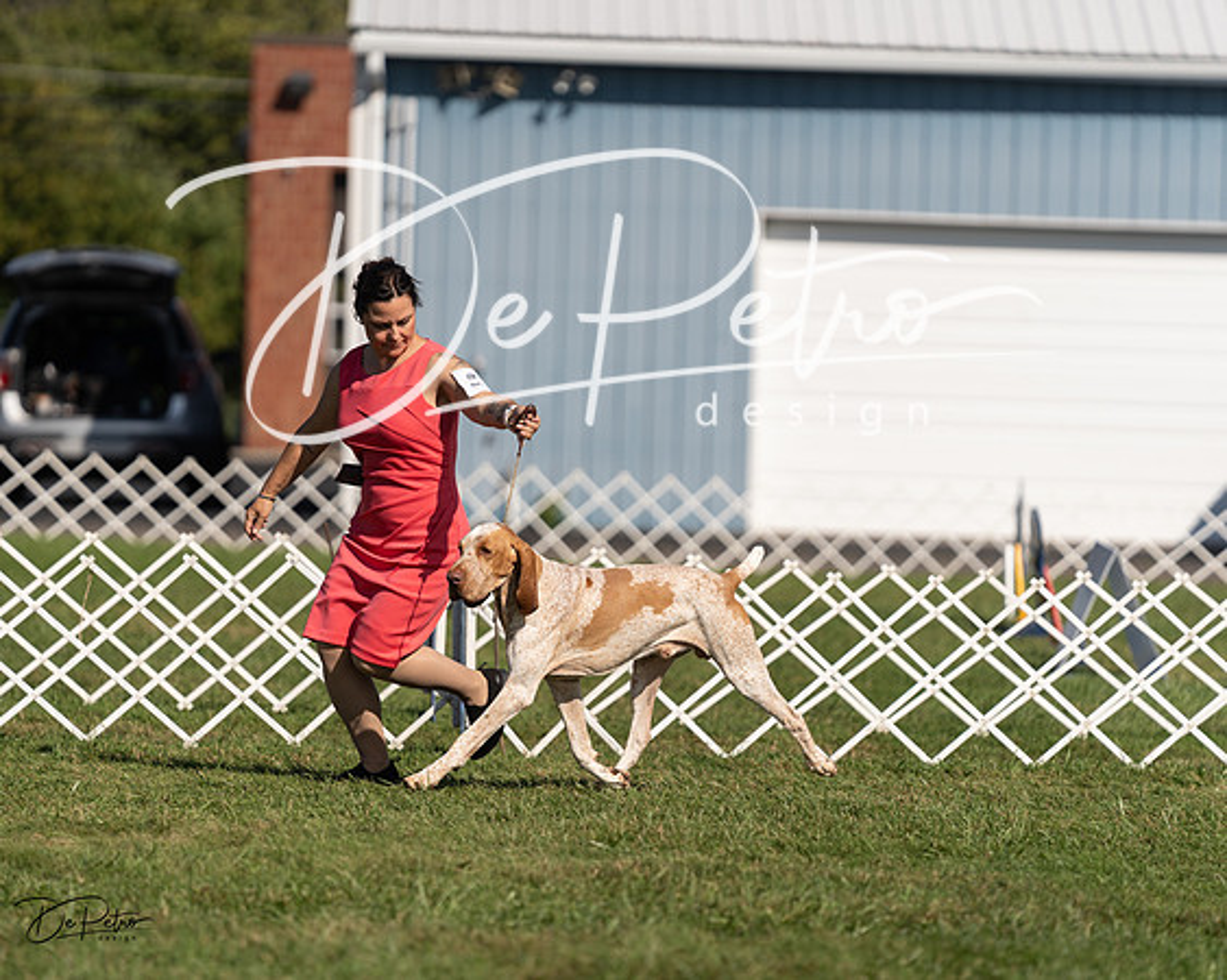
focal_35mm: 225
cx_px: 614
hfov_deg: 8.6
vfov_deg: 6.9
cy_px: 490
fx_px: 8177
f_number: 3.2
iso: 100
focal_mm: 200
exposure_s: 1/2500
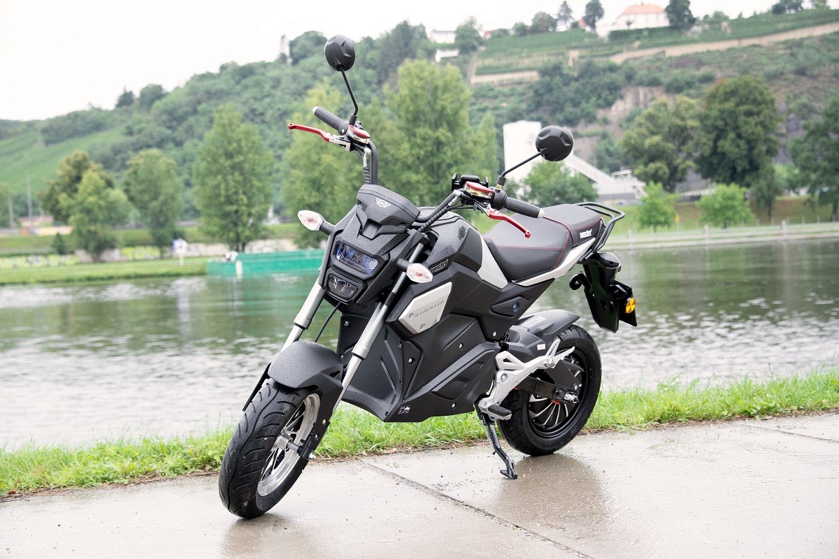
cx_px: 420
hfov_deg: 31.0
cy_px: 280
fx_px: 1515
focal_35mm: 65
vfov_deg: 20.9
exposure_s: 1/800
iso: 2000
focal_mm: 65
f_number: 5.6
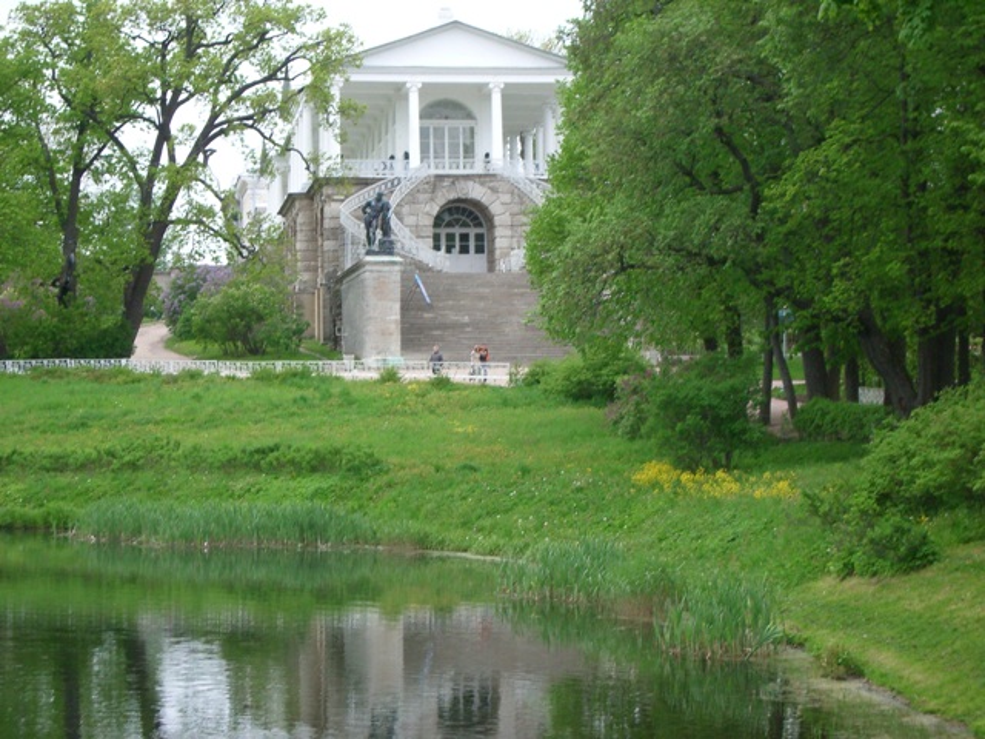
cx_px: 492
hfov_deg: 22.3
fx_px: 2504
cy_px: 370
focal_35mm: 88
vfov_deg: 16.8
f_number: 4.4
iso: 200
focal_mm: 14.6
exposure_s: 1/100
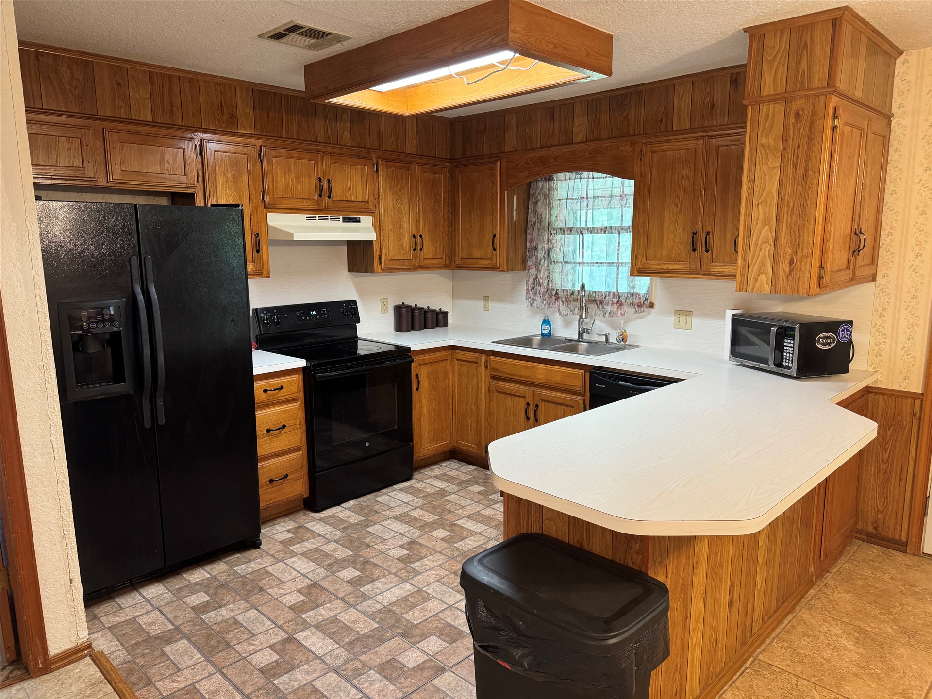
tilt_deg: -10.8
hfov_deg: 71.6
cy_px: 350
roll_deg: +1.0
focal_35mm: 24
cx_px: 466
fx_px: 646
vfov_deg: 56.8
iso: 400
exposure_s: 1/60
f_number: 1.78
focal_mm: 6.76
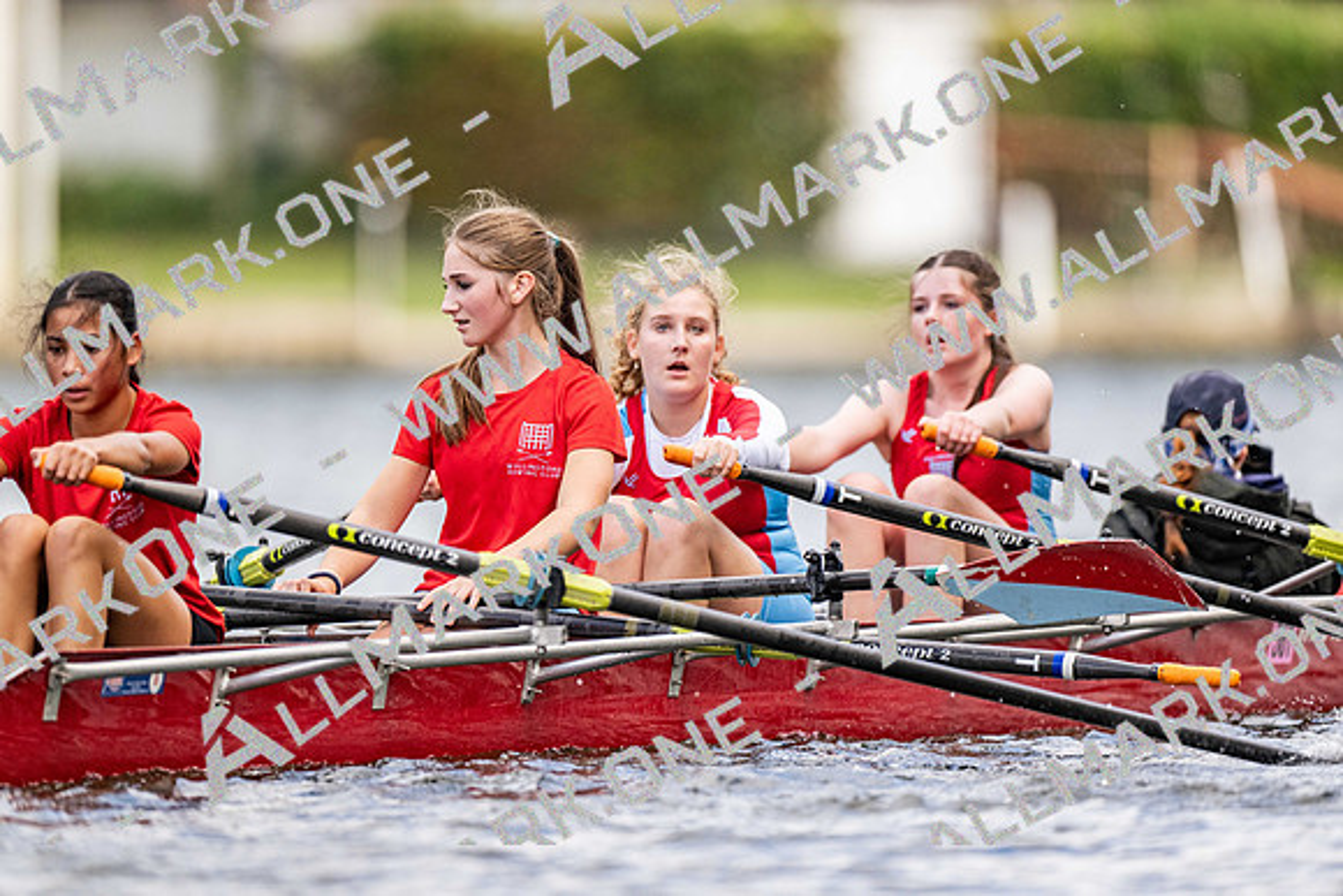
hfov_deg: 3.4
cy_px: 448
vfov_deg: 2.3
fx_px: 22399
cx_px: 672
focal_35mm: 600
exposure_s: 1/2500
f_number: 4
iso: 640
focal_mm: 600
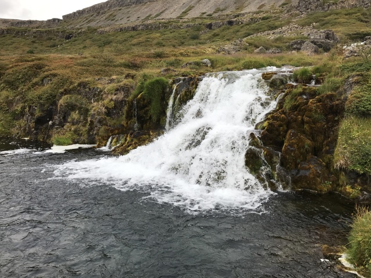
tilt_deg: -8.3
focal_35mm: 28
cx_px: 186
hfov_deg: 63.4
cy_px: 139
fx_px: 300
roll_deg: +0.2
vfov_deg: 49.7
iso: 20
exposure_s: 1/870
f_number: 1.8
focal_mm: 3.99
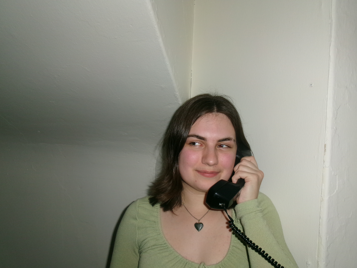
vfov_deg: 49.7
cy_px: 134
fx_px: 289
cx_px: 178
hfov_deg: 63.4
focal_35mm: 28
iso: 200
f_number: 3.9
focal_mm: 5.1
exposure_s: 1/34
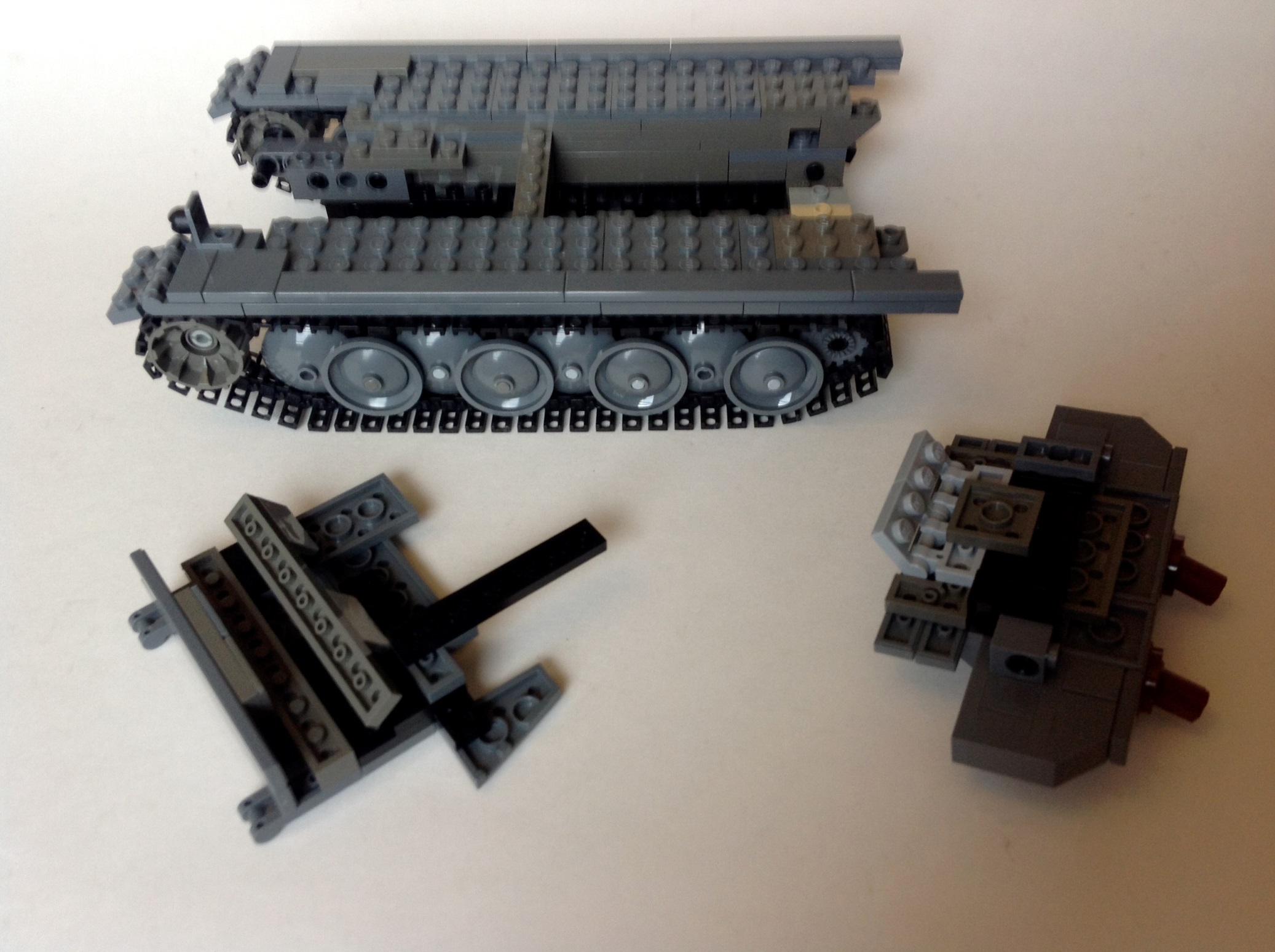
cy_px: 476
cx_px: 638
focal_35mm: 35
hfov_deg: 52.7
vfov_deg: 40.6
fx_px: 1287
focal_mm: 4.28
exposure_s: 1/17
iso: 64
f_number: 2.4
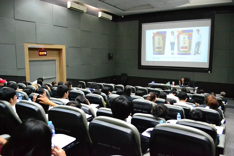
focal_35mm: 27
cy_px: 78
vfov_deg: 47.9
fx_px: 175
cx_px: 117
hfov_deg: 67.4
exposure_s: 1/50
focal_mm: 18
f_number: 3.5
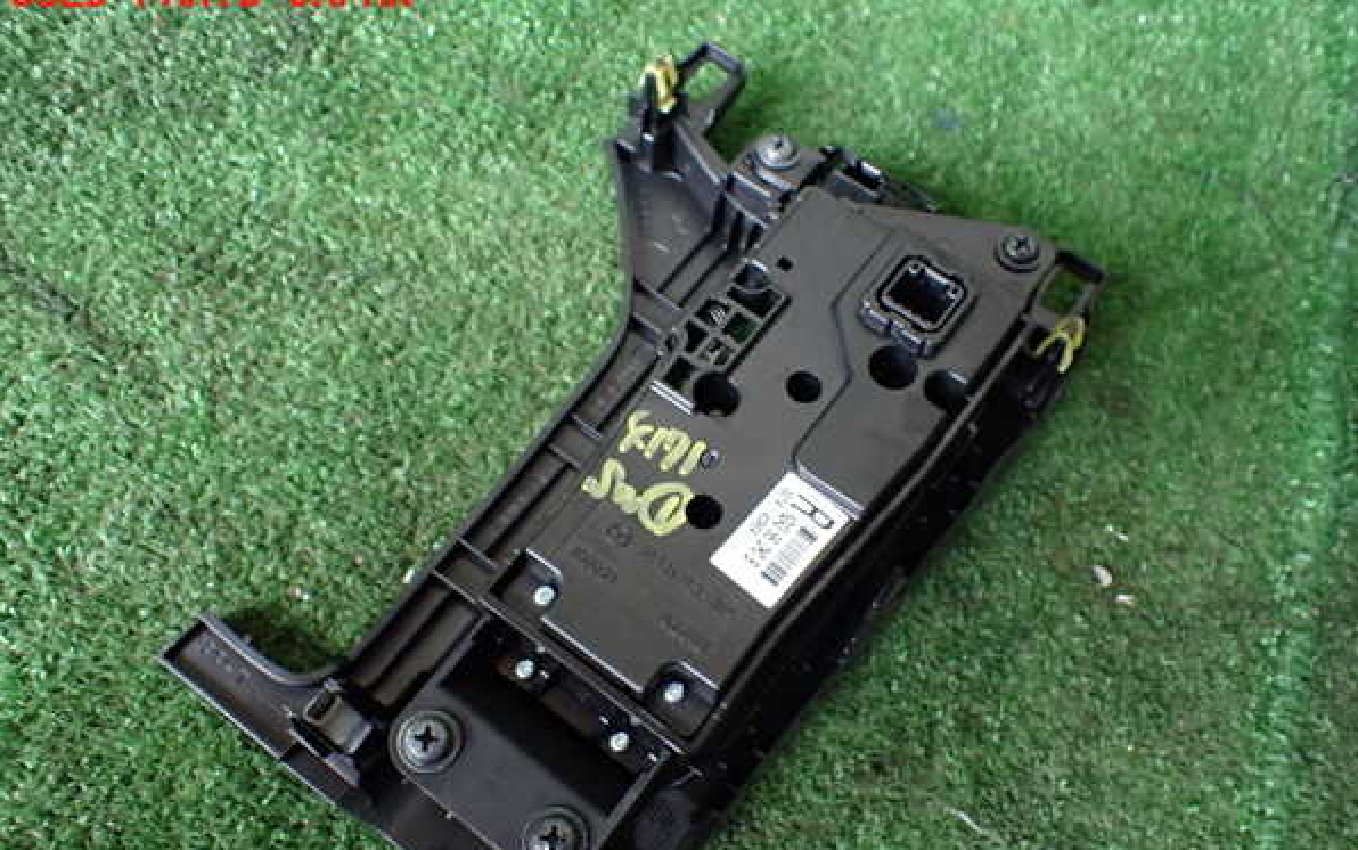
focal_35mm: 32
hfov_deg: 59.6
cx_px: 681
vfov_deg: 39.4
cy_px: 476
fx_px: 1185
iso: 640
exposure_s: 1/125
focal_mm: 5.4
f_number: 2.3
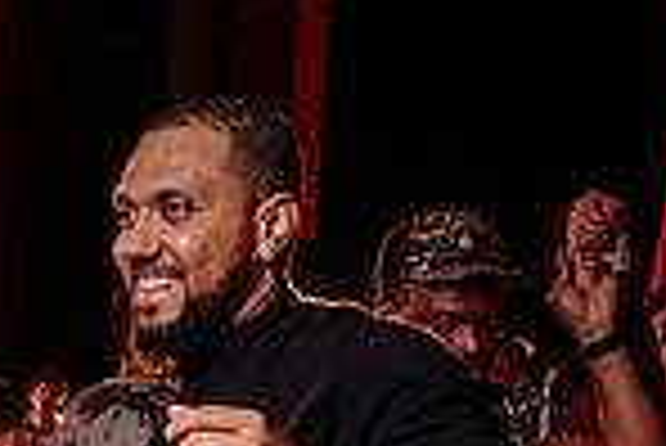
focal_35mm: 105
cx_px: -231
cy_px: 573
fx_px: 1944
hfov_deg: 18.0
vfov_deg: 12.7
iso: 1250
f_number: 2.8
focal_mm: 24
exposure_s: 1/40
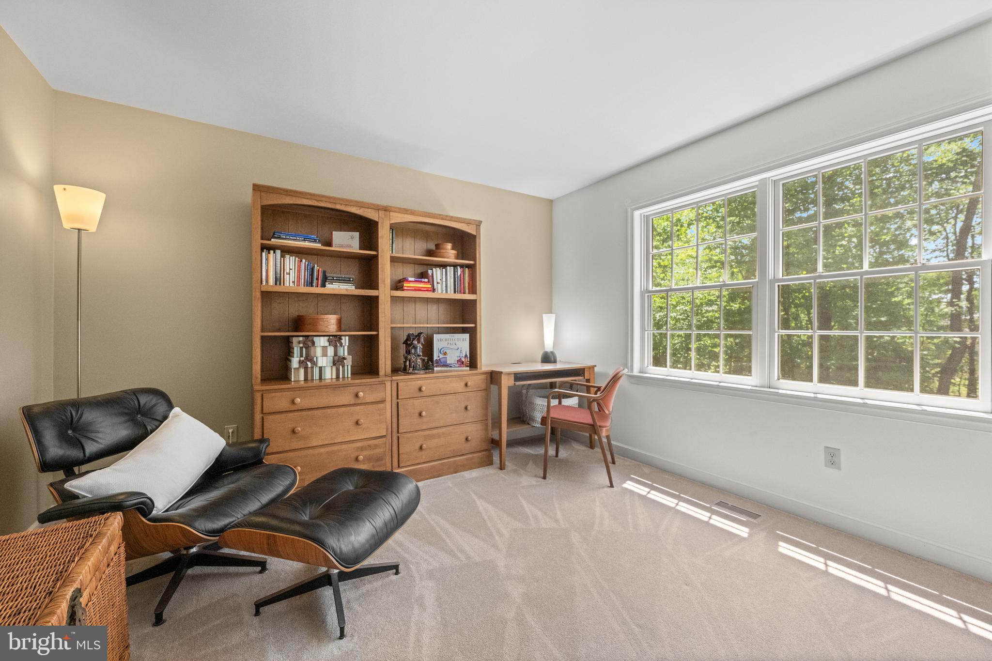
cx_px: 496
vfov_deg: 81.2
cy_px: 330
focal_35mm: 14
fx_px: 386
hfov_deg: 104.3
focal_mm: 14
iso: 1600
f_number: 5.6
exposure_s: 1/100
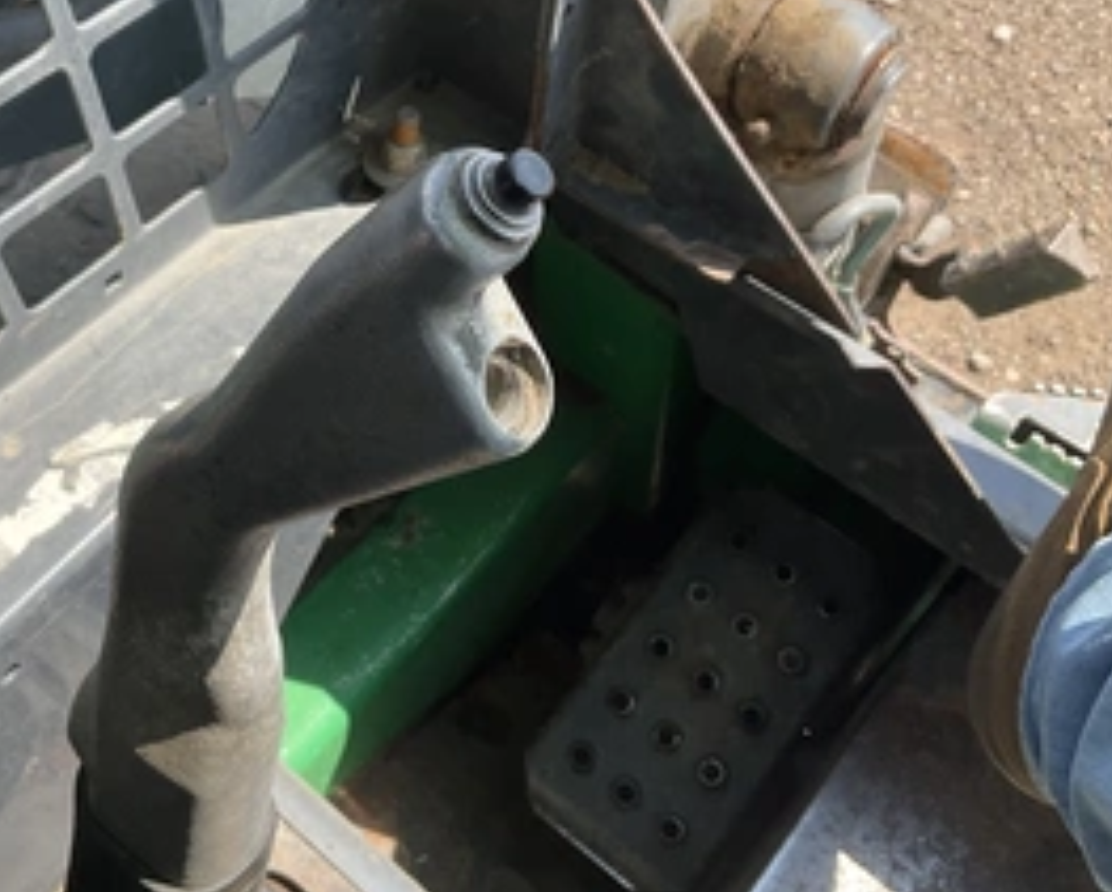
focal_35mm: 43
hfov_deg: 42.2
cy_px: 279
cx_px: 355
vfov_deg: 34.5
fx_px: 1417
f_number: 1.8
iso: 25
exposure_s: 1/606
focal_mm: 3
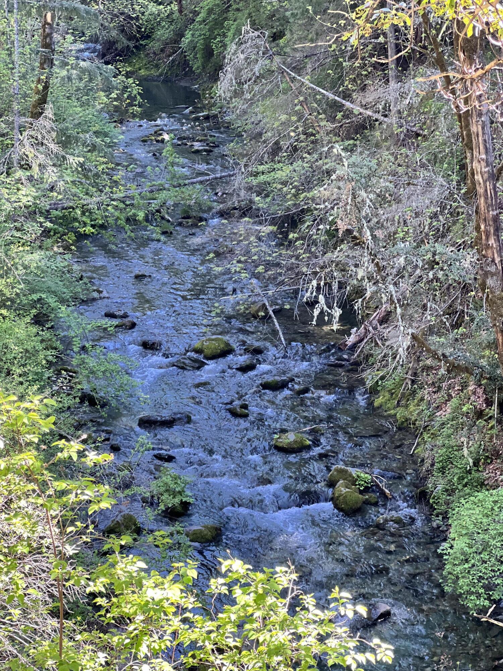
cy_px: 336
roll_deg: +0.5
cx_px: 252
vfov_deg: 25.3
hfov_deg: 19.1
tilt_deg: -16.9
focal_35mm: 77
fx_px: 1492
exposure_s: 1/99
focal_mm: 9
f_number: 2.8
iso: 125
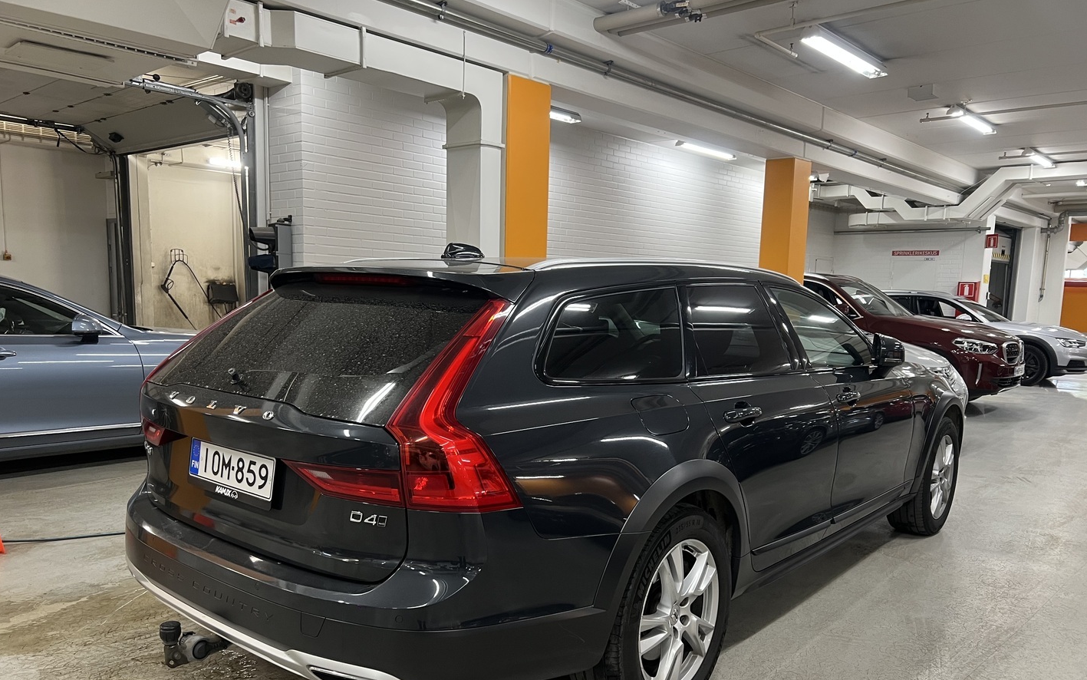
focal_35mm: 28
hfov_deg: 66.5
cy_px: 401
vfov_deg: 44.4
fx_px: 830
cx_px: 545
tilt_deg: -8.5
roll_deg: -0.3
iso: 100
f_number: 1.5
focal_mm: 5.7
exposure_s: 1/50
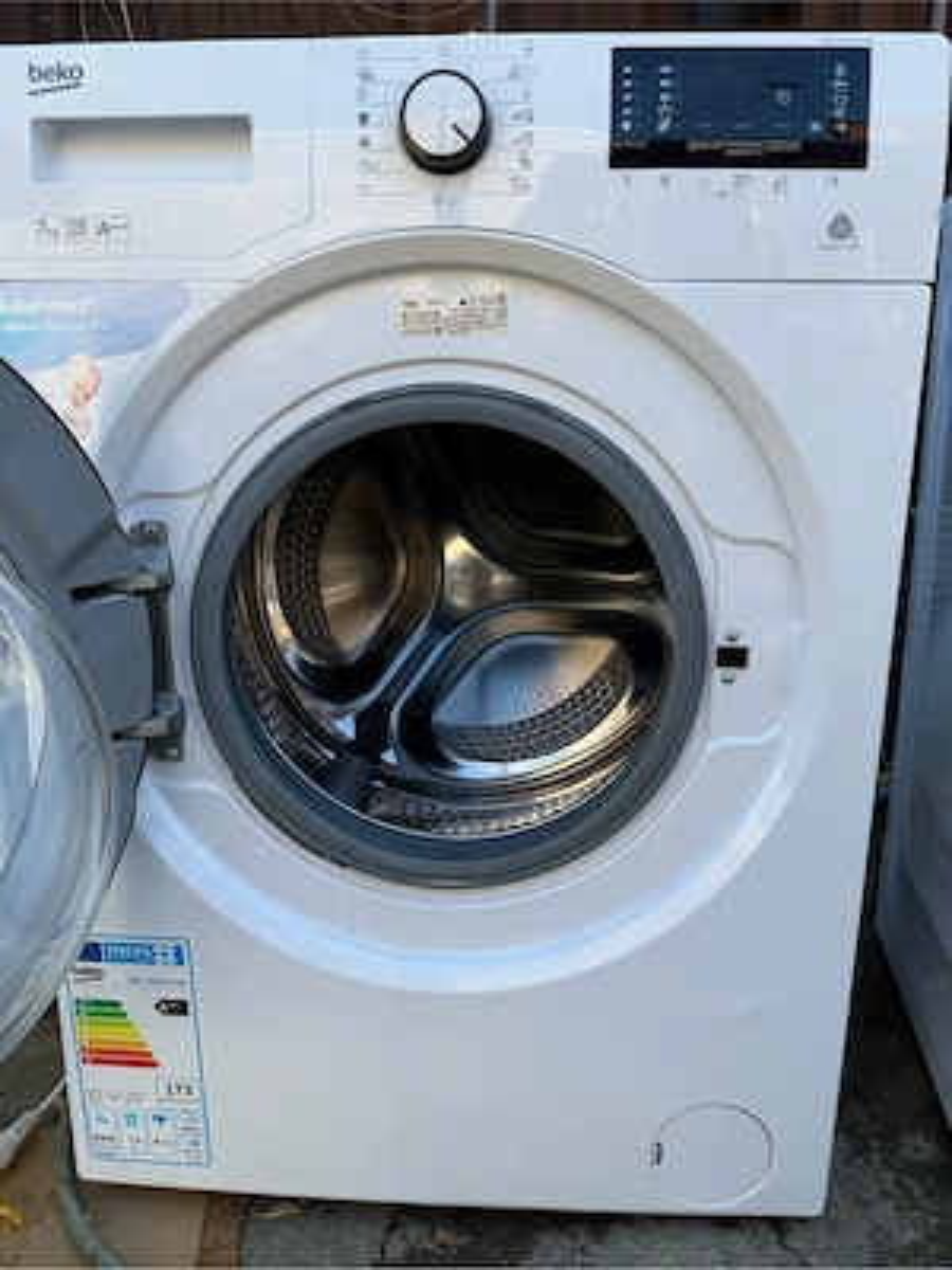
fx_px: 880
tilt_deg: -13.6
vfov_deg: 71.6
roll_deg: +1.2
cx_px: 476
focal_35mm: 24
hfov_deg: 56.8
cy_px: 635
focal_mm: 6.76
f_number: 1.78
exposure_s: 1/967
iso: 80
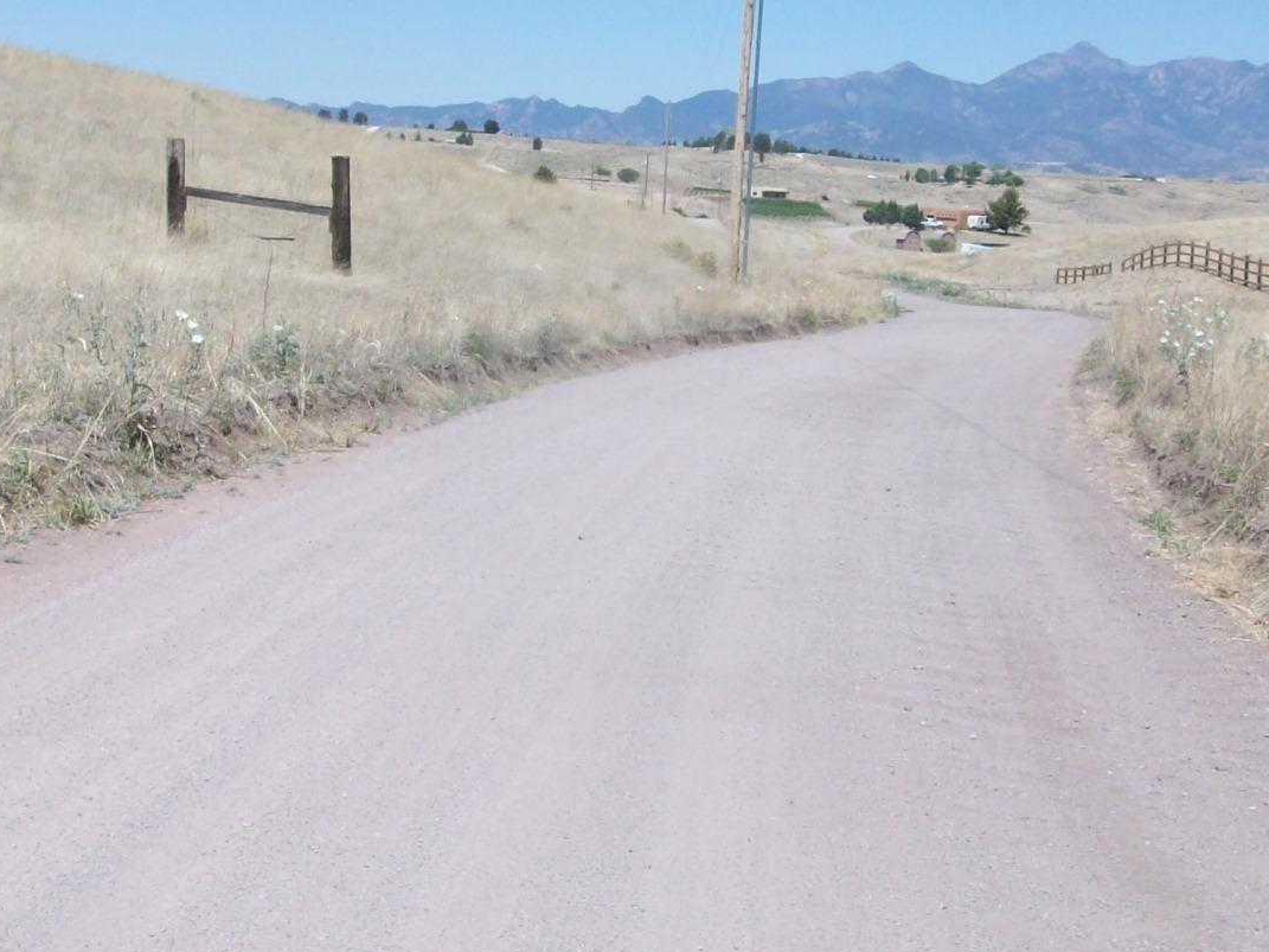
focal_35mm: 65
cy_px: 171
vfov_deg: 22.2
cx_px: 728
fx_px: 2383
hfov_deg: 29.8
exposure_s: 1/374
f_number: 5.5
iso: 64
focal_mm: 5.7
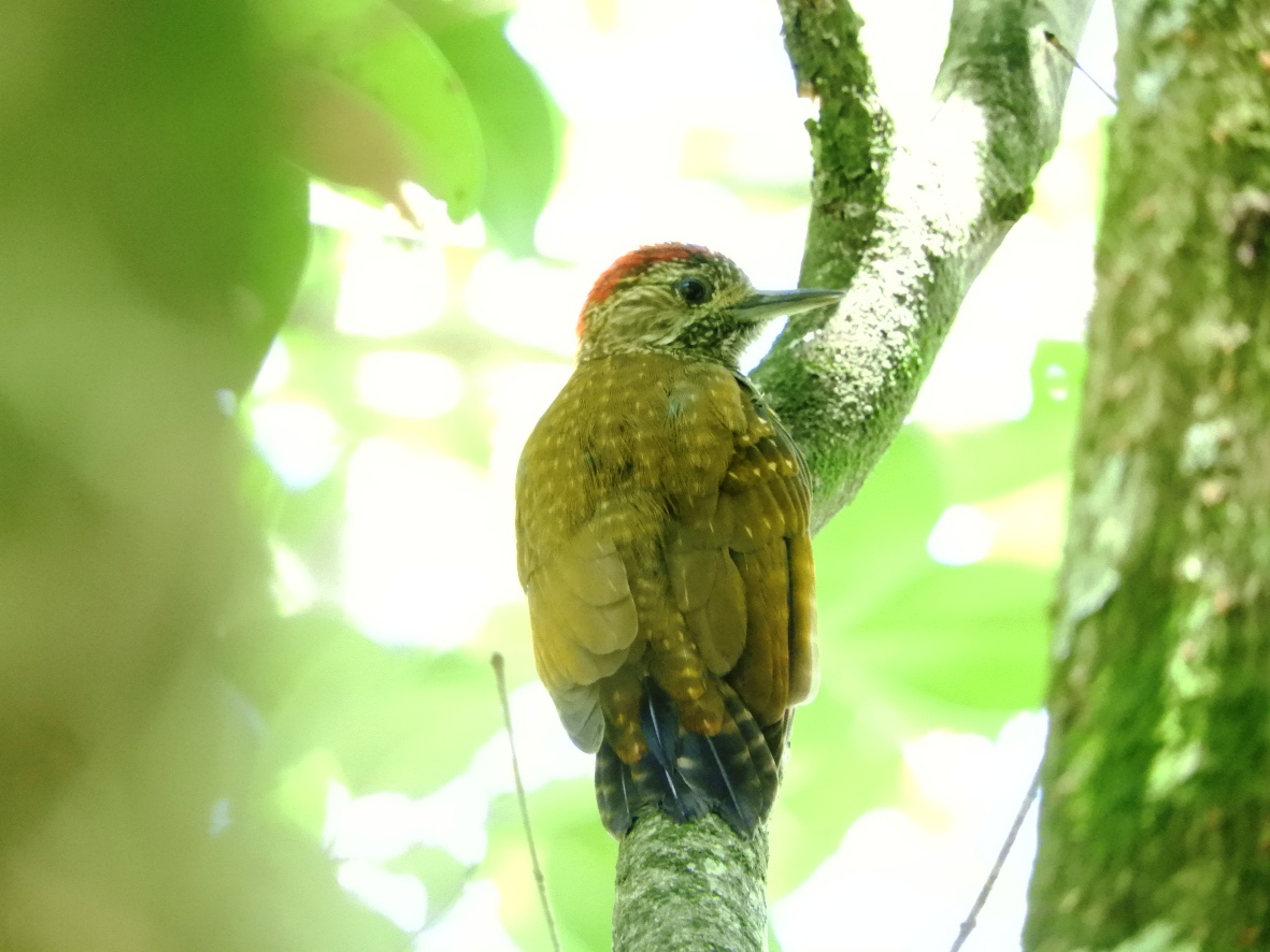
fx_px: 44030
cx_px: 635
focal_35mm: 1200
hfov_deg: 1.7
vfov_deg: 1.2
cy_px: 476
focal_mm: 215
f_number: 6
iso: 1600
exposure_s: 1/125
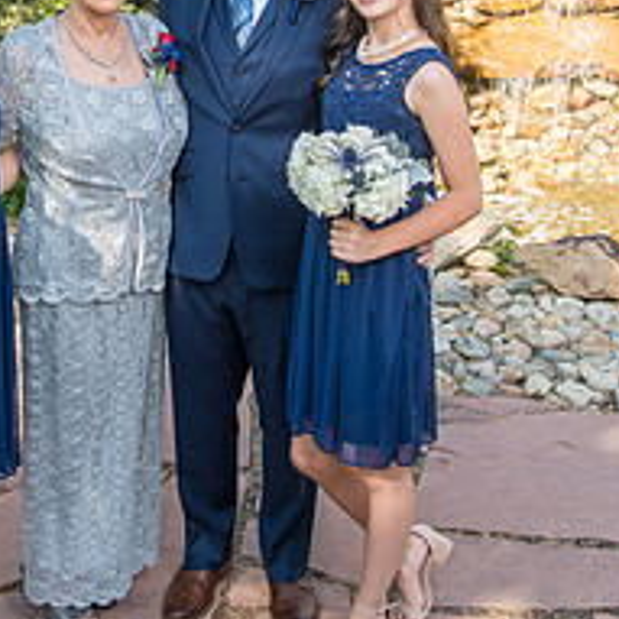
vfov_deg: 28.1
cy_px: 133
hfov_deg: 28.2
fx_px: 1214
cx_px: 162
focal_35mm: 60
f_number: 5
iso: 100
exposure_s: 1/160
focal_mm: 30
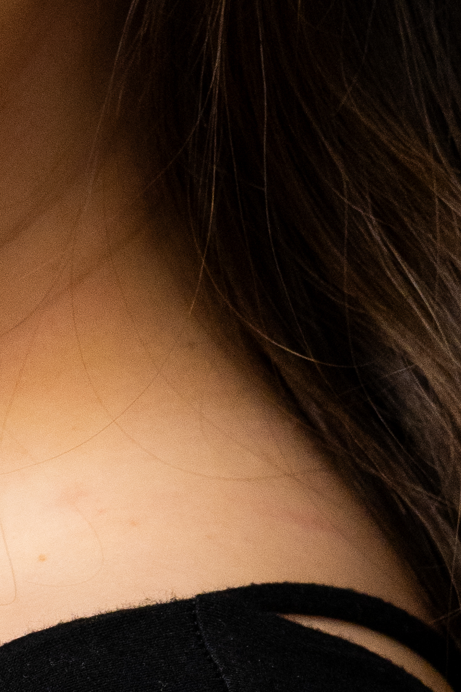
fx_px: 9025
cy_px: 670
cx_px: -69
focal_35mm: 470
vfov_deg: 4.4
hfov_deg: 2.9
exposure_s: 1/320
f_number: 6.3
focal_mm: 85
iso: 1000
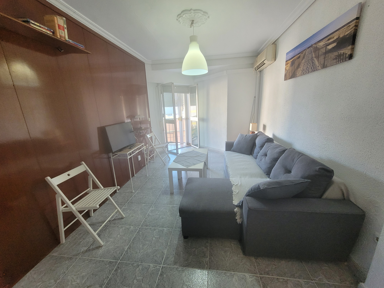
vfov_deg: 89.9
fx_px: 144
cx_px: 192
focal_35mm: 13
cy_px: 144
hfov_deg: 106.2
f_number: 2.2
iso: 250
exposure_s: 1/60
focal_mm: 1.74
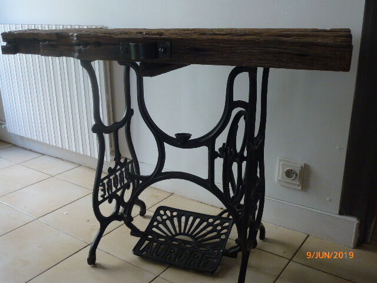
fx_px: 370
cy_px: 142
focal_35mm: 34
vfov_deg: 41.8
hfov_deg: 54.0
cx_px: 188
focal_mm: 5.9
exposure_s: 1/60
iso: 200
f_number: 3.6
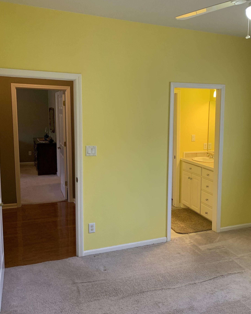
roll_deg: -1.0
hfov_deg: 42.5
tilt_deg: -8.8
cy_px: 157
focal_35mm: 34
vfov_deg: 52.8
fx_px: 316
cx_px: 176
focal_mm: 4.25
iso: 100
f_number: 1.8
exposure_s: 1/99
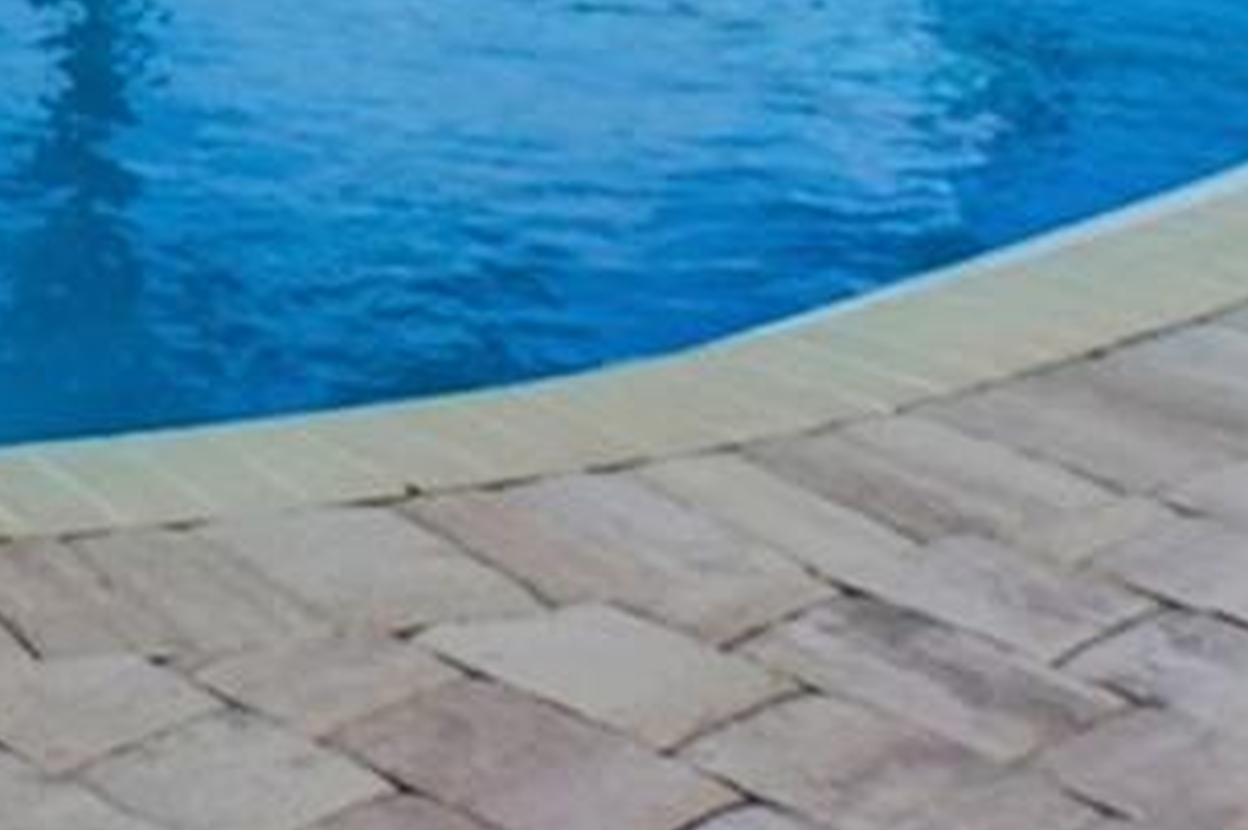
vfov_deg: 13.7
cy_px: -846
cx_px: -1330
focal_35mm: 84
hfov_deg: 17.0
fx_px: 2910
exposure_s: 1/500
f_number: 16
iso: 1250
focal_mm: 16
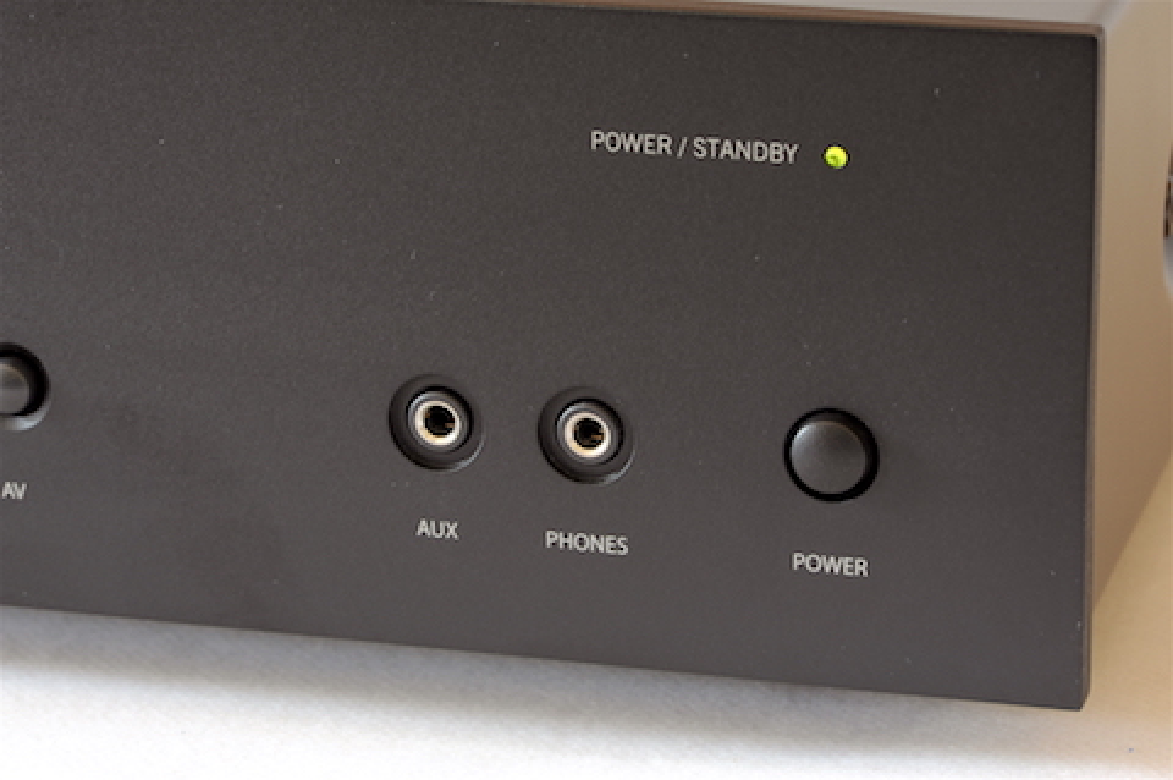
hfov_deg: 19.5
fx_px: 3418
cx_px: 586
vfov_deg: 13.0
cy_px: 390
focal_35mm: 105
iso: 400
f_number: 18
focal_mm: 105
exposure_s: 1/1.3
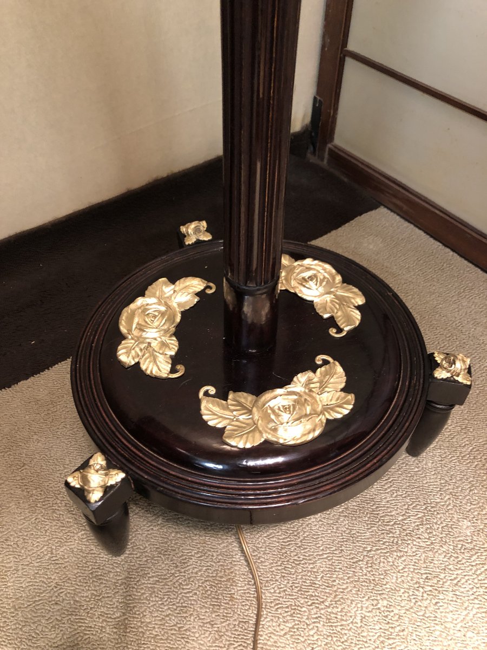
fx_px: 525
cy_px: 325
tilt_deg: -46.2
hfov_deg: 49.7
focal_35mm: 28
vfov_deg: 63.4
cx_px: 244
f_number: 1.8
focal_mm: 3.99
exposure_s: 1/11
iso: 100
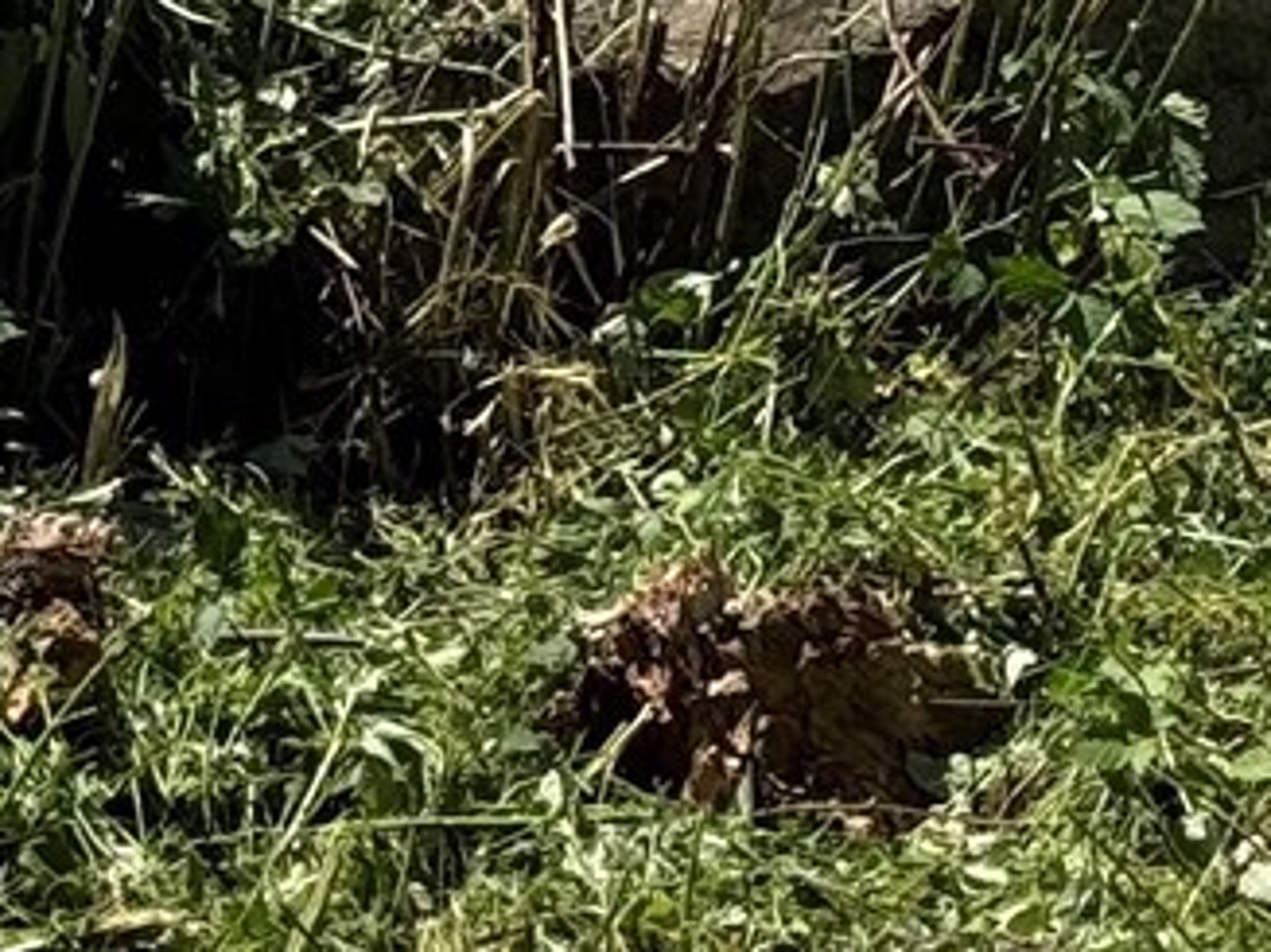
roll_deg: -7.1
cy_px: -1313
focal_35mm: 235
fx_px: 8625
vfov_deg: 6.1
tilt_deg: +4.8
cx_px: 2418
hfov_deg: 8.1
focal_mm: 6.76
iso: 64
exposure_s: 1/4878
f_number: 1.78
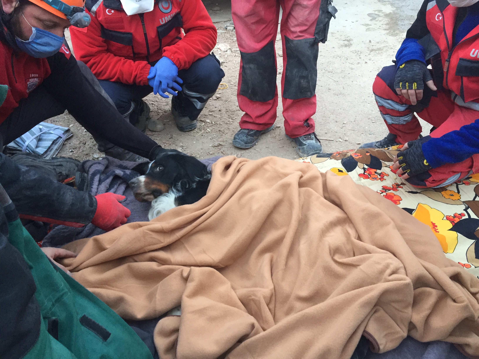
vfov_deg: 48.2
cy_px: 180
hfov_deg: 61.7
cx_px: 240
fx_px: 401
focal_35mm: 29
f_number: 2.2
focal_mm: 4.15
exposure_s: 1/33
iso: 80
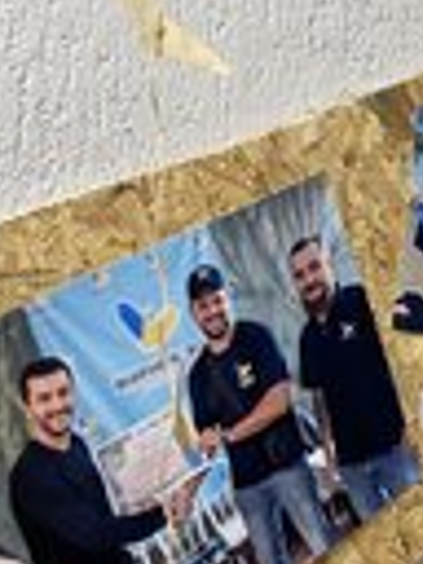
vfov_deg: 24.1
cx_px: 696
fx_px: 1320
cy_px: 229
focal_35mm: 81
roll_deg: +2.9
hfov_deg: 16.1
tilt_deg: +2.9
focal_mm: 4.2
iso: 200
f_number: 1.6
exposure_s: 1/50
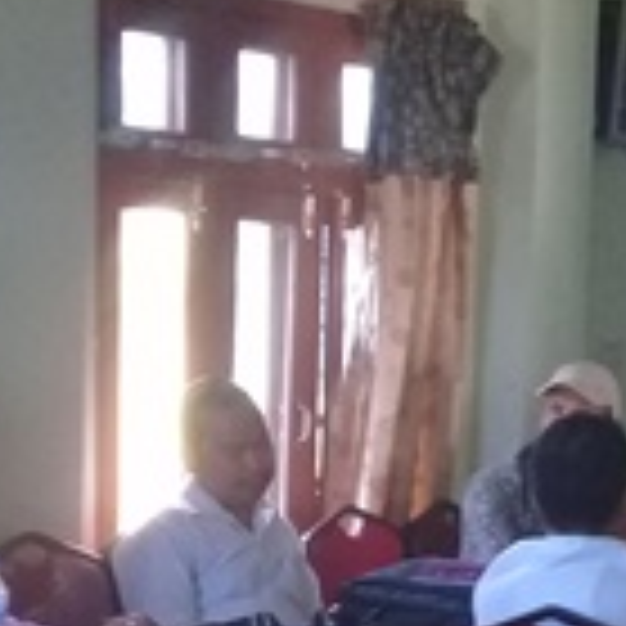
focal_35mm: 126
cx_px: 581
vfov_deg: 13.6
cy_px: 649
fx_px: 2578
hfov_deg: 13.7
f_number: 2.2
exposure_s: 1/17
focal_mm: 3.3
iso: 200
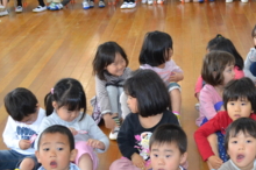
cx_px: 212
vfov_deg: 16.6
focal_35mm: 82
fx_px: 582
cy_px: 97
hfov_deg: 24.3
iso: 1000
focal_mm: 30
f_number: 4.5
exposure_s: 1/60
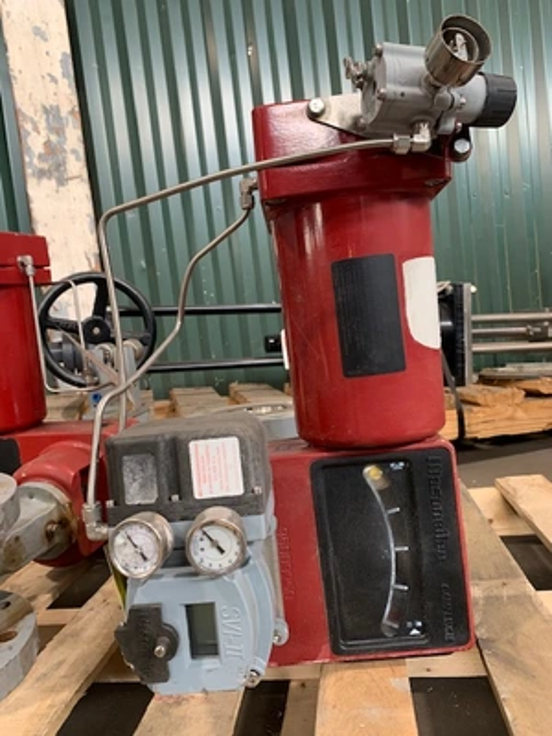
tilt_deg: -3.0
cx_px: 276
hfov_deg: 53.1
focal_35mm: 26
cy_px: 368
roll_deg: +6.3
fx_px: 553
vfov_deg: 67.3
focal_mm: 4.25
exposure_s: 1/60
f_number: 1.8
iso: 160
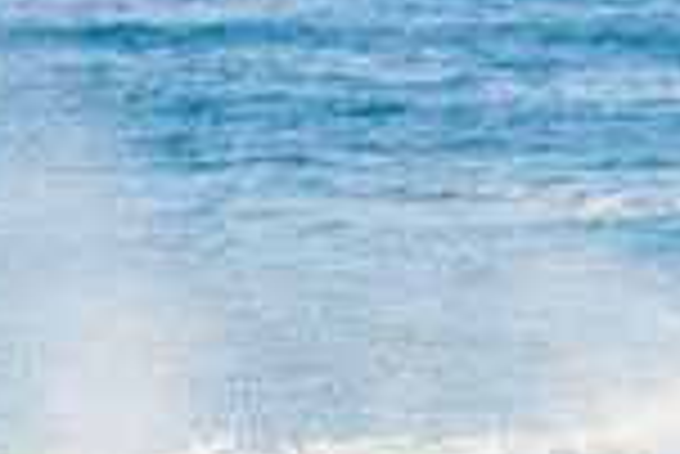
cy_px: 780
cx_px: 739
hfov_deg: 1.1
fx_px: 36339
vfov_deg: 0.7
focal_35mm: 1922
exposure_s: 1/1600
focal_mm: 500
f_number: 5.6
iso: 320
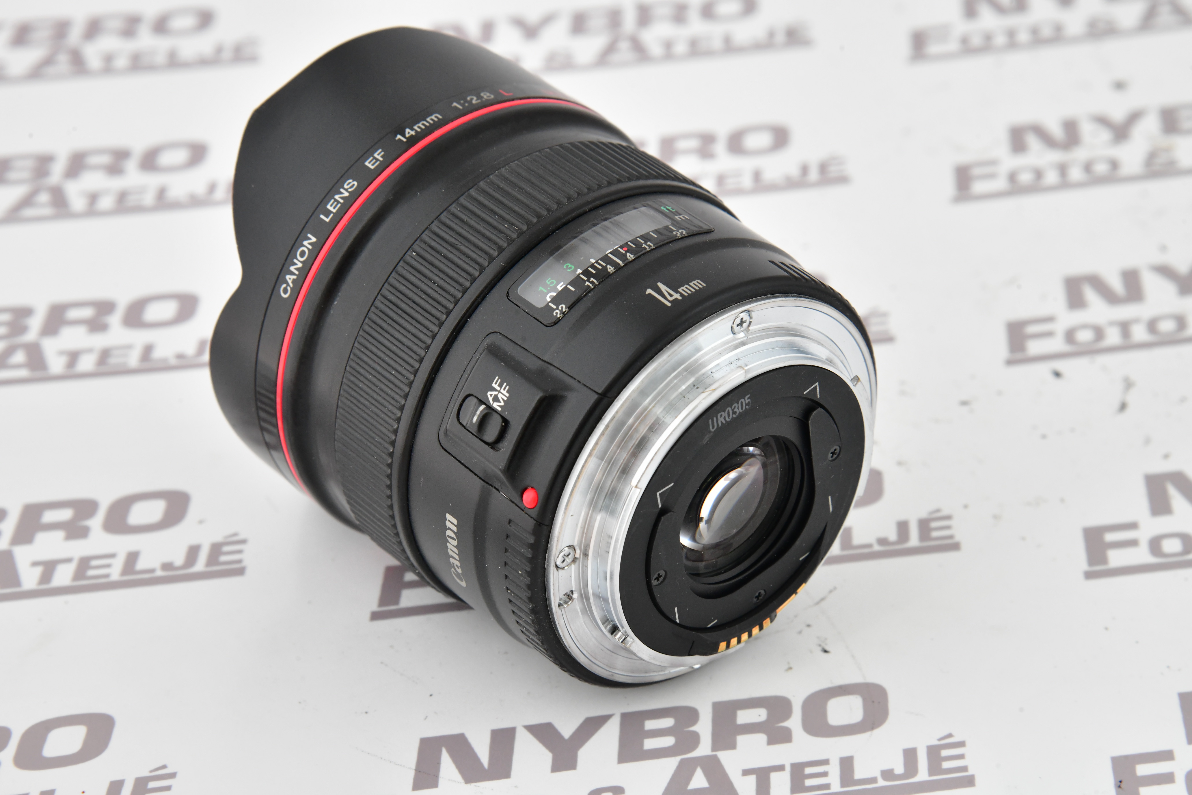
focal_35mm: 120
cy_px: 398
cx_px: 596
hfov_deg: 17.1
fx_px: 3973
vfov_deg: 11.4
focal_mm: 120
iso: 1600
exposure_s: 1/125
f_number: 14
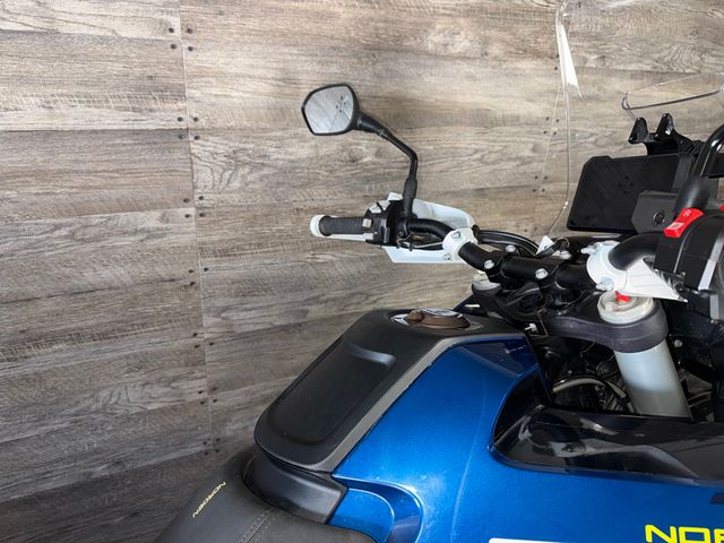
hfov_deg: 71.6
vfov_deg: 56.8
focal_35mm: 24
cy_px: 272
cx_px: 362
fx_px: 502
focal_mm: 6.76
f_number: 1.78
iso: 80
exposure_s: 1/27
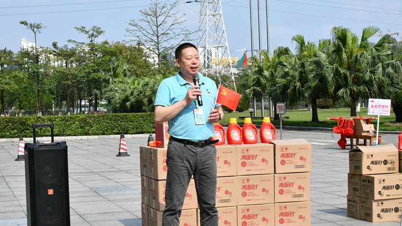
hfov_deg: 33.3
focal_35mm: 63
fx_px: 671
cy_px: 128
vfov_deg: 19.1
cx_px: 199
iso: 3200
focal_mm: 38
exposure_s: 1/1600
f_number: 20
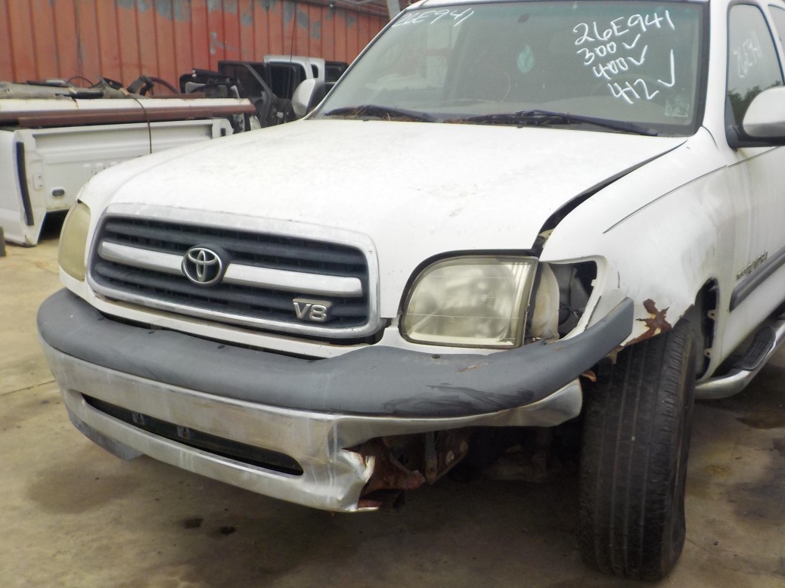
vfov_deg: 38.6
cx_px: 483
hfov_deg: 49.7
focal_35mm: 37
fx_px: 839
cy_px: 315
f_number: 3.3
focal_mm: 4.1
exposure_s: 1/320
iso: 125
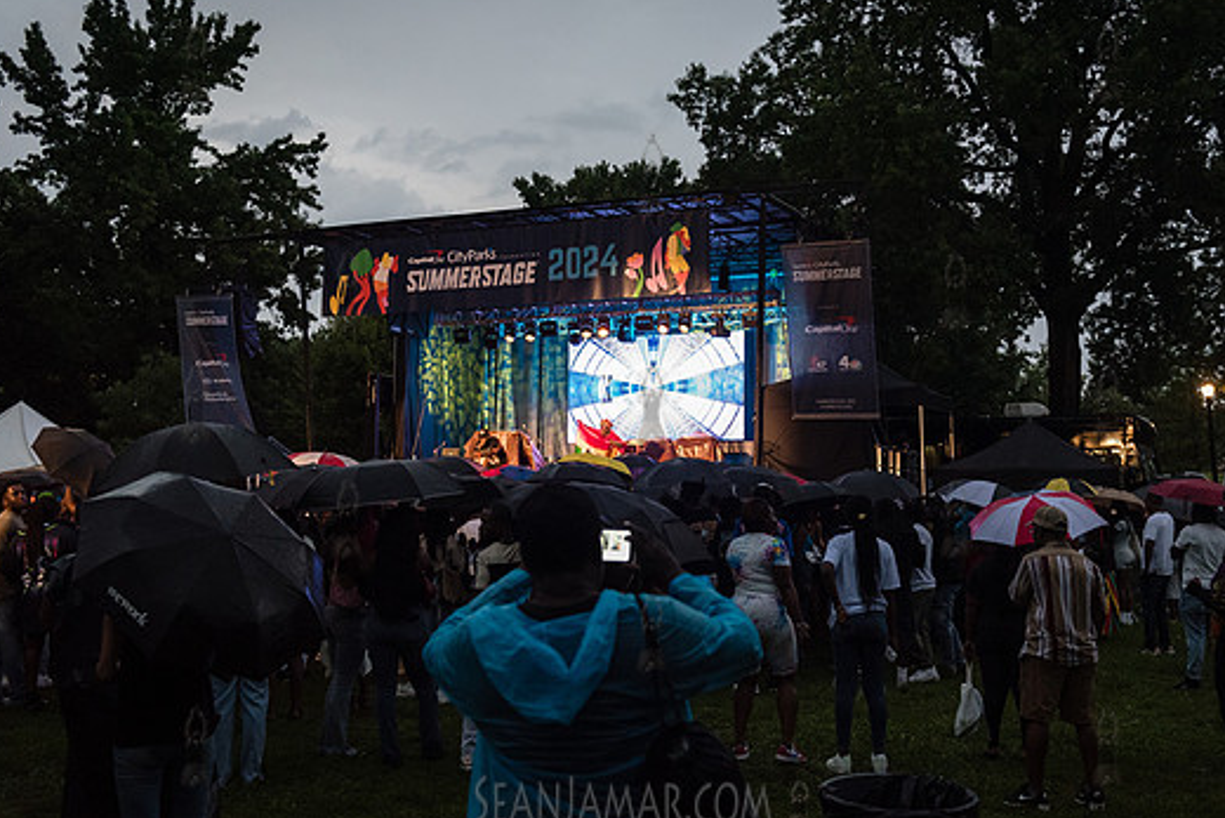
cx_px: 650
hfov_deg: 48.4
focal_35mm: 40
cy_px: 402
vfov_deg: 33.4
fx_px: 1361
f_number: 3.2
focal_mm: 35
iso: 4000
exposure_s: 1/320
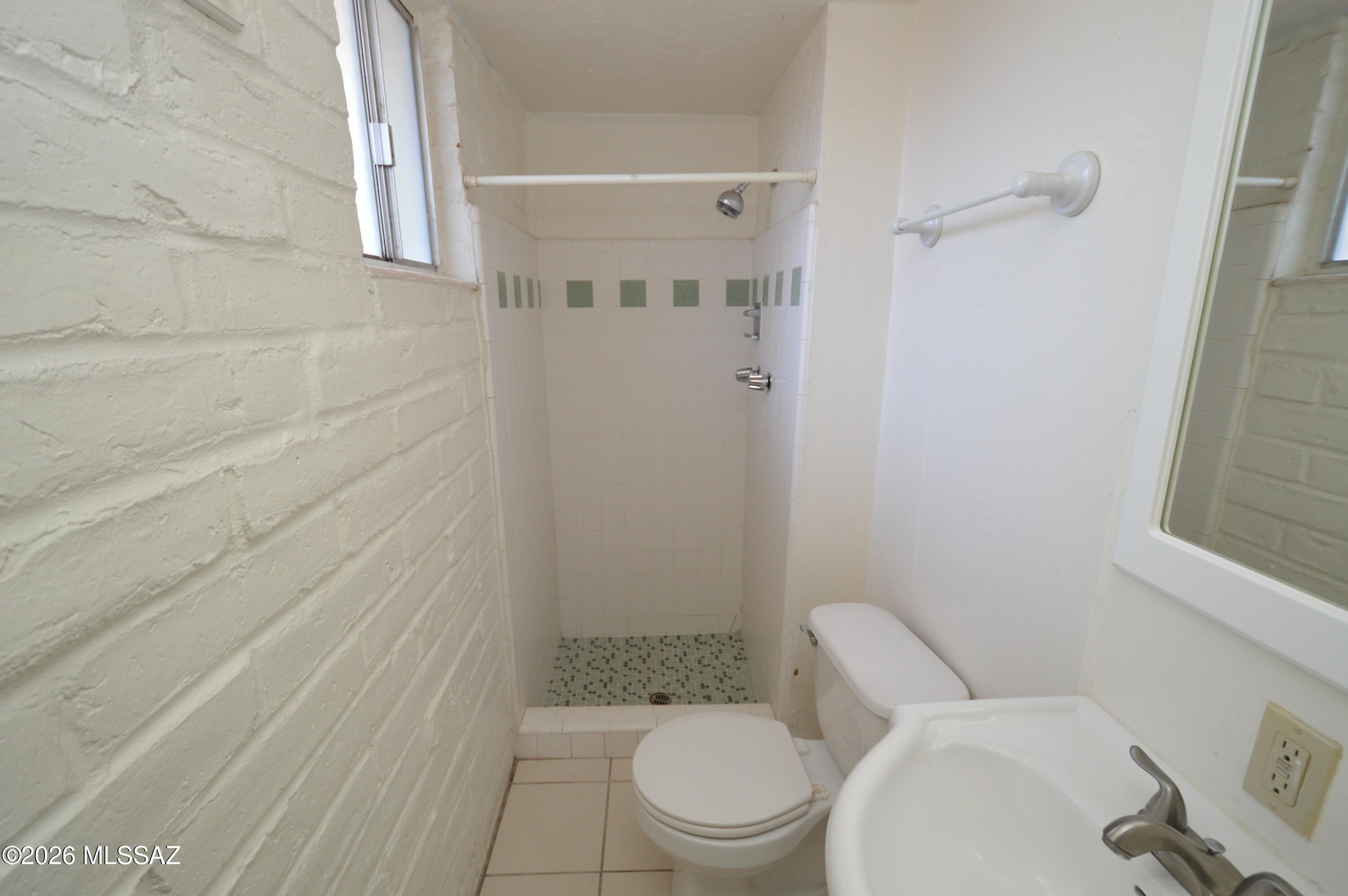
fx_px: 561
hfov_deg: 100.4
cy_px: 448
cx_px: 674
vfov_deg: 77.2
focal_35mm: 15
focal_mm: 10
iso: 400
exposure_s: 1/60
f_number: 4
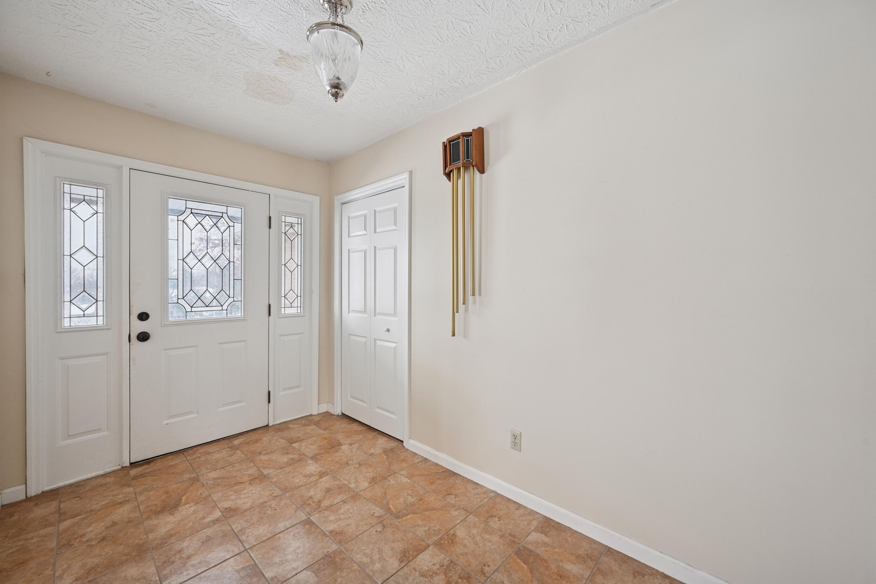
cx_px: 438
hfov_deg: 104.3
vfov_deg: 81.2
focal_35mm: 14
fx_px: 341
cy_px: 292
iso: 400
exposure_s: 1/13
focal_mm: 14
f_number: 8
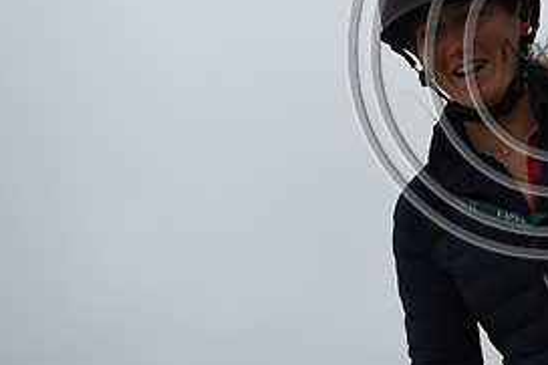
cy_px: 24
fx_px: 6480
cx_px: 532
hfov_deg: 4.8
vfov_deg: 3.2
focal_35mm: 426
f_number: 5
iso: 200
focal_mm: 200
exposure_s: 1/800
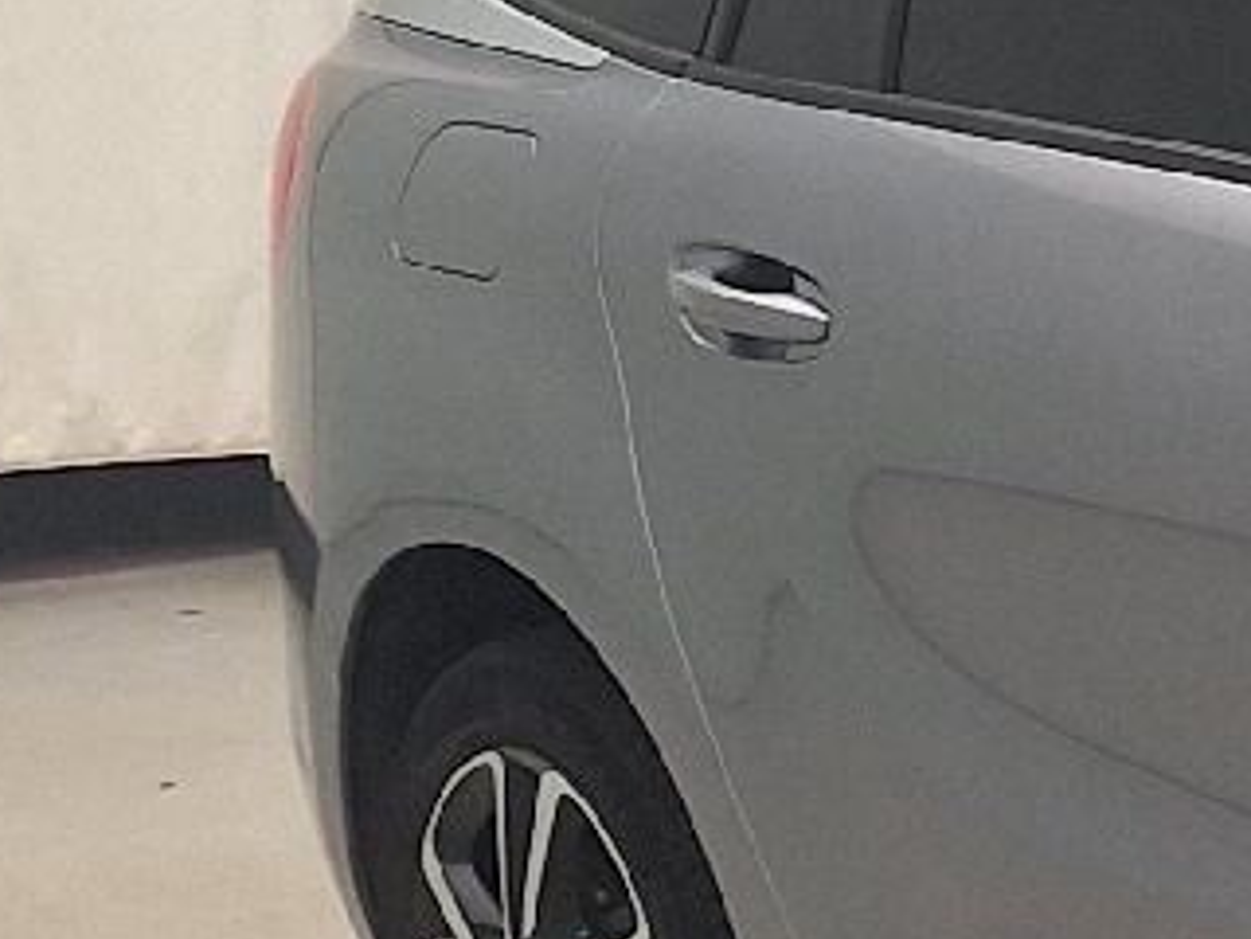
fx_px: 4987
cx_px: 3382
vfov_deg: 10.7
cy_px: 798
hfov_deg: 11.0
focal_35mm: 138
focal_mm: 5.54
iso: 40
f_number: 1.8
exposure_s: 1/100
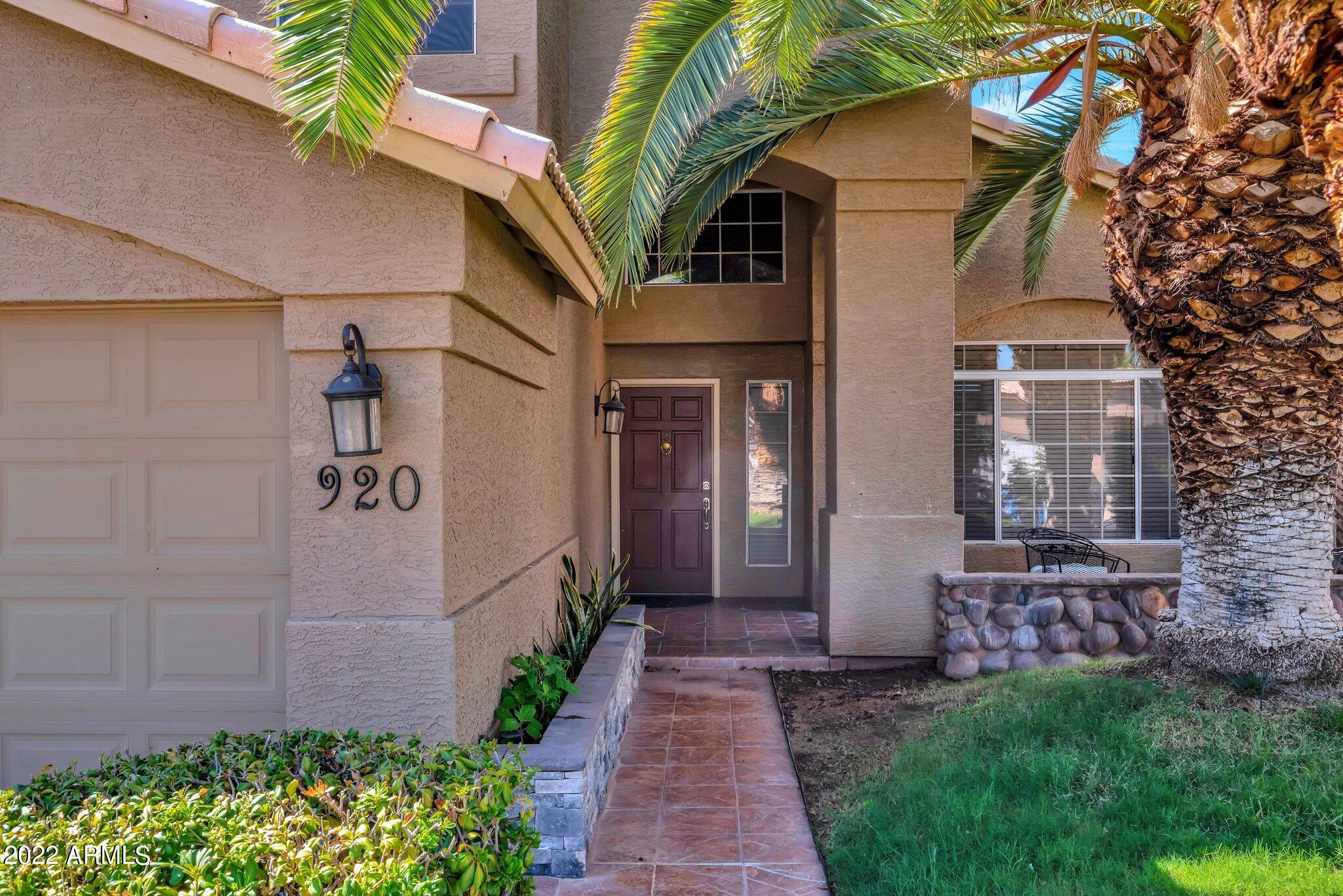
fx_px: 1119
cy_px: 448
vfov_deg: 43.6
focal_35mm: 30
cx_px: 672
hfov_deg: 61.9
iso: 640
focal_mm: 30
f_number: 9
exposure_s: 1/320
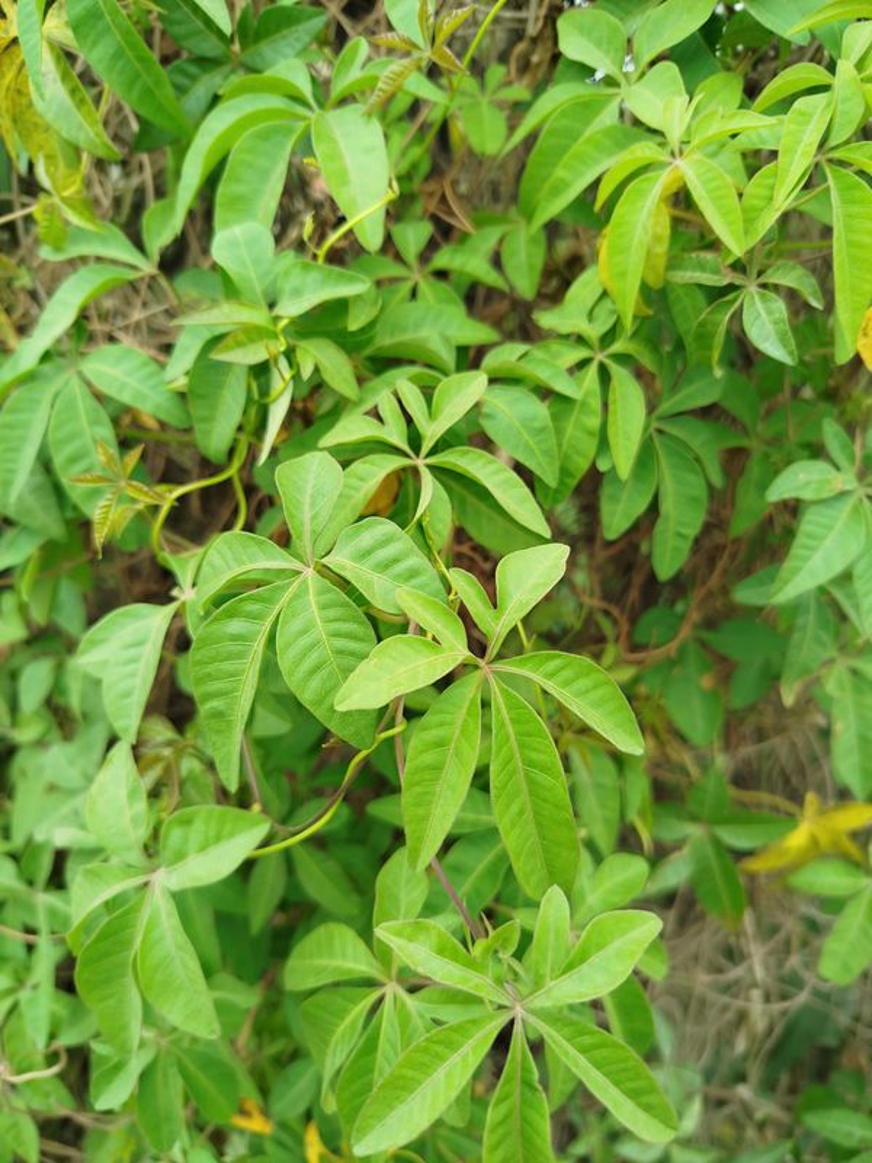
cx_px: 436
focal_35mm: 24
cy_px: 582
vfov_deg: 71.6
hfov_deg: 56.8
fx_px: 806
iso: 80
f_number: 1.7
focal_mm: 5.31
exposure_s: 1/60
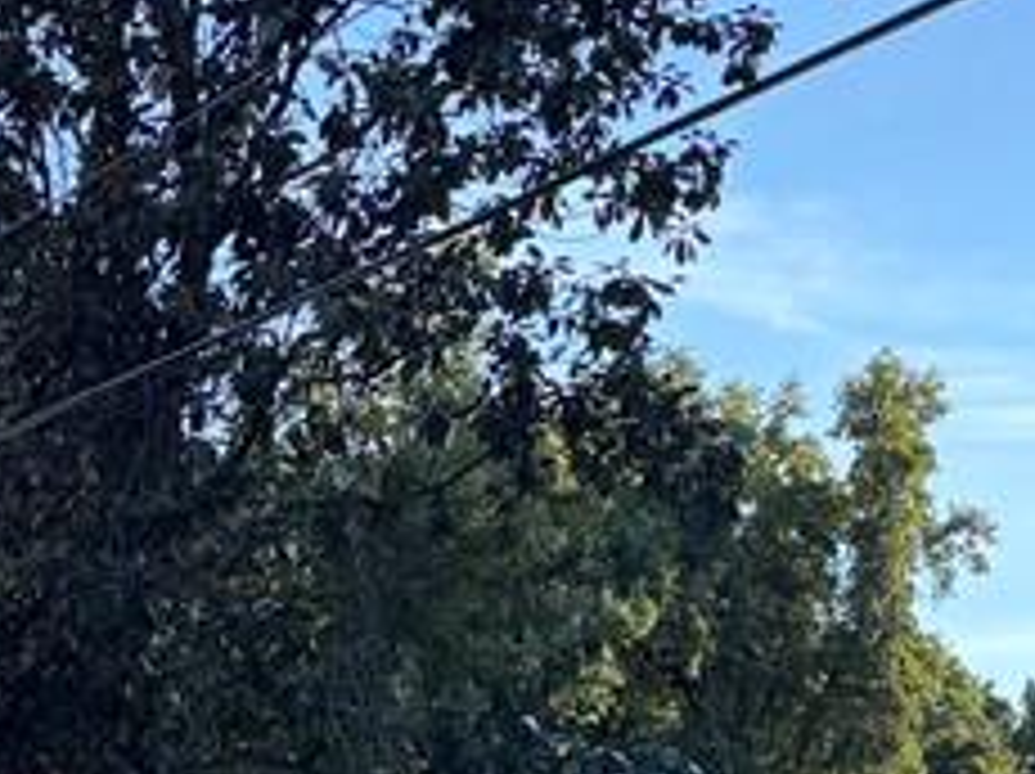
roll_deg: -1.1
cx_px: -216
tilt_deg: +1.9
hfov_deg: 16.3
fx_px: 3465
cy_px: 1030
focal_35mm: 116
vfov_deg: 12.3
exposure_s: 1/722
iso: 50
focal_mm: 5.96
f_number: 1.6
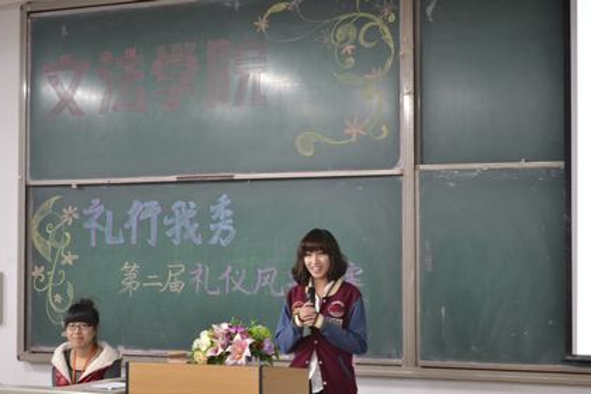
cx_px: 296
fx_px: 1182
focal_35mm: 72
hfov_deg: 28.1
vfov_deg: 18.9
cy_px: 197
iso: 1000
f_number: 5.6
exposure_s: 1/6
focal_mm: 48
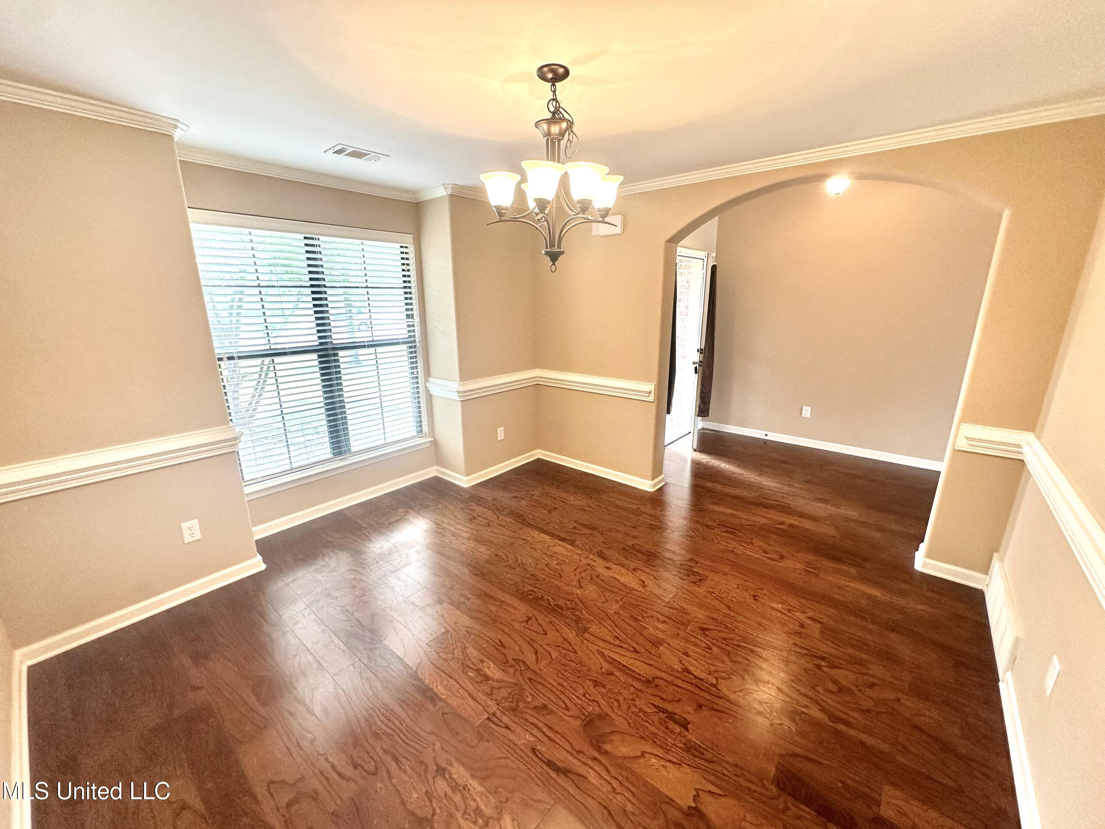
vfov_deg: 85.7
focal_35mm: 14
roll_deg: +0.8
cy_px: 414
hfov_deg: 102.1
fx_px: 447
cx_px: 552
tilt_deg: -15.3
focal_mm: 2.22
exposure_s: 1/120
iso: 160
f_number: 2.2
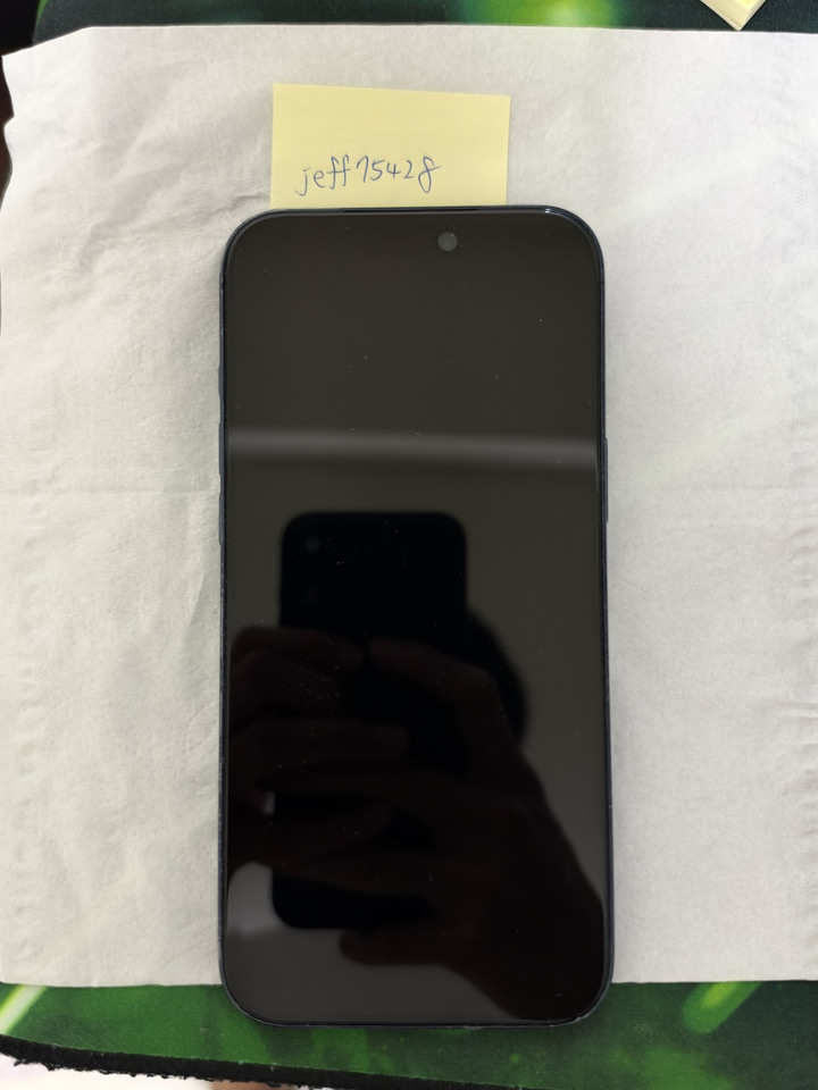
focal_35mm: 33
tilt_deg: -85.6
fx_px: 1040
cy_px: 545
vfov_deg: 55.4
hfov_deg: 42.9
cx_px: 409
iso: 500
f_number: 1.48
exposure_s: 1/40
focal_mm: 6.93
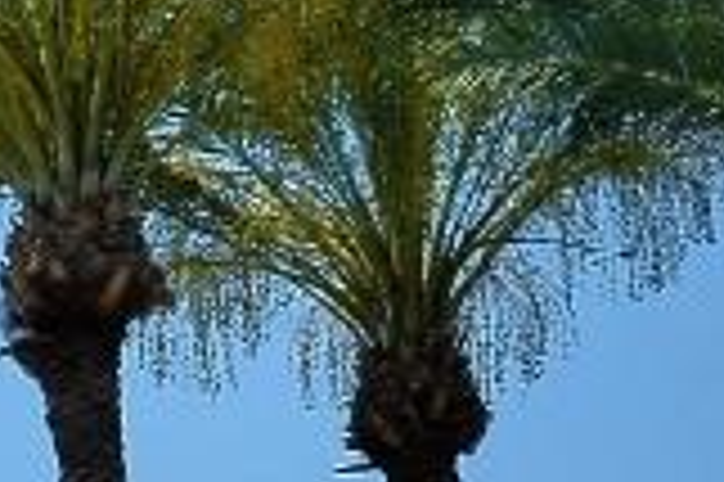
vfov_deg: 5.6
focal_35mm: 239
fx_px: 4802
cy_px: 896
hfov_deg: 6.9
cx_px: -2060
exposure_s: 1/320
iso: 250
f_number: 16
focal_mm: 30
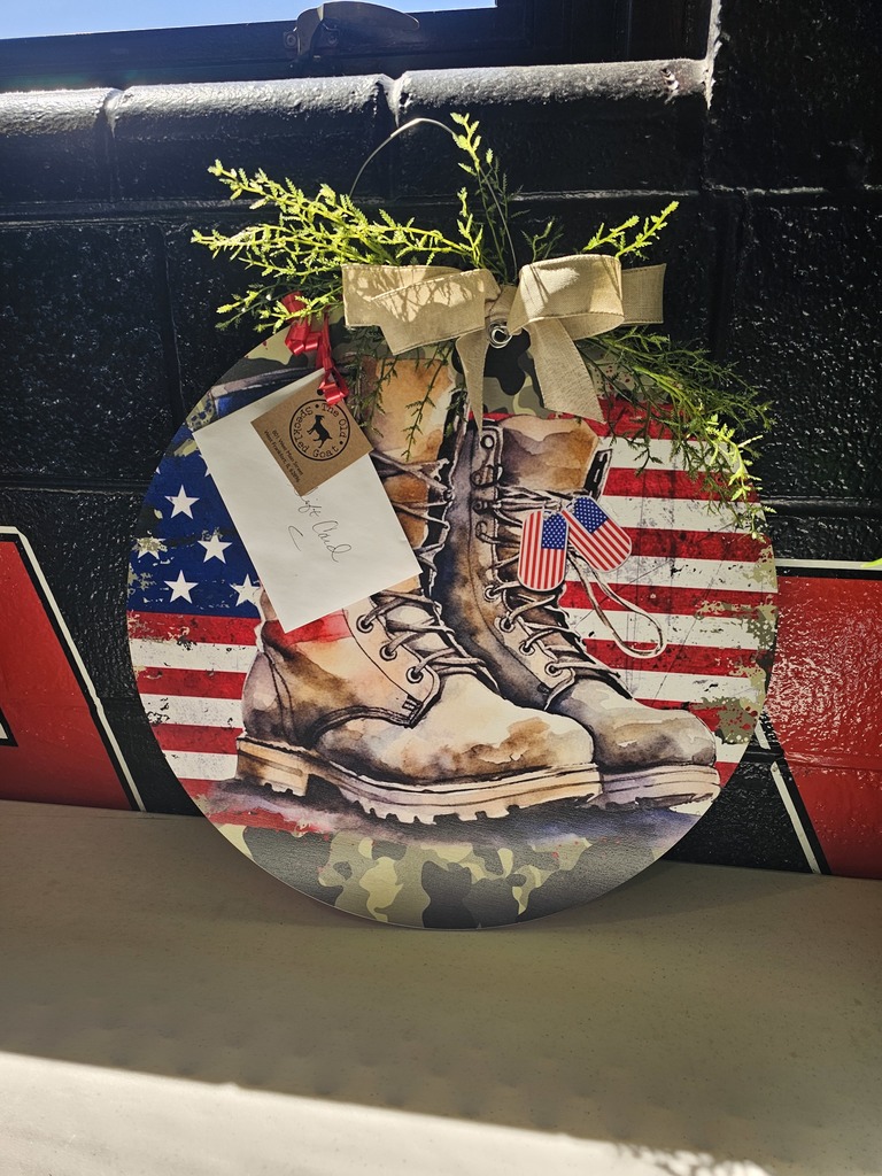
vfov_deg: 73.9
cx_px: 441
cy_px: 588
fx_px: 781
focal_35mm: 23
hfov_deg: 58.9
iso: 25
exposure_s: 1/120
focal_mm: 6.3
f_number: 1.7
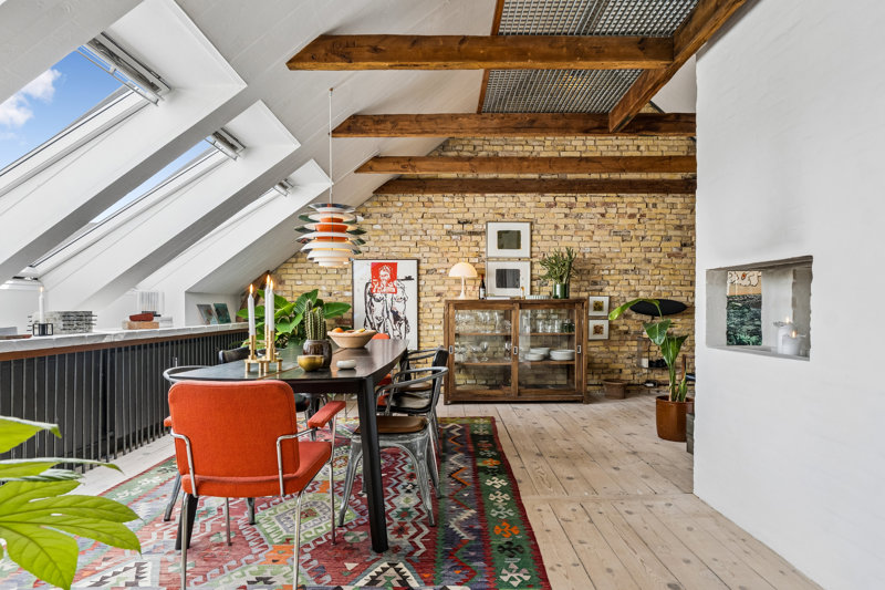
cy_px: 295
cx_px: 442
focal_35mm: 20
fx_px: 479
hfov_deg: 85.4
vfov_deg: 63.2
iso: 200
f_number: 8
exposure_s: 1/15
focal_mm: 13
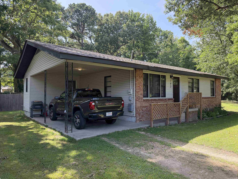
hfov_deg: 71.6
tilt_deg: +1.5
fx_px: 165
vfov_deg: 56.8
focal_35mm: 24
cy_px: 90
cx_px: 119
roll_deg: +0.6
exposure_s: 1/584
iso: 100
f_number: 1.78
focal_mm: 6.76
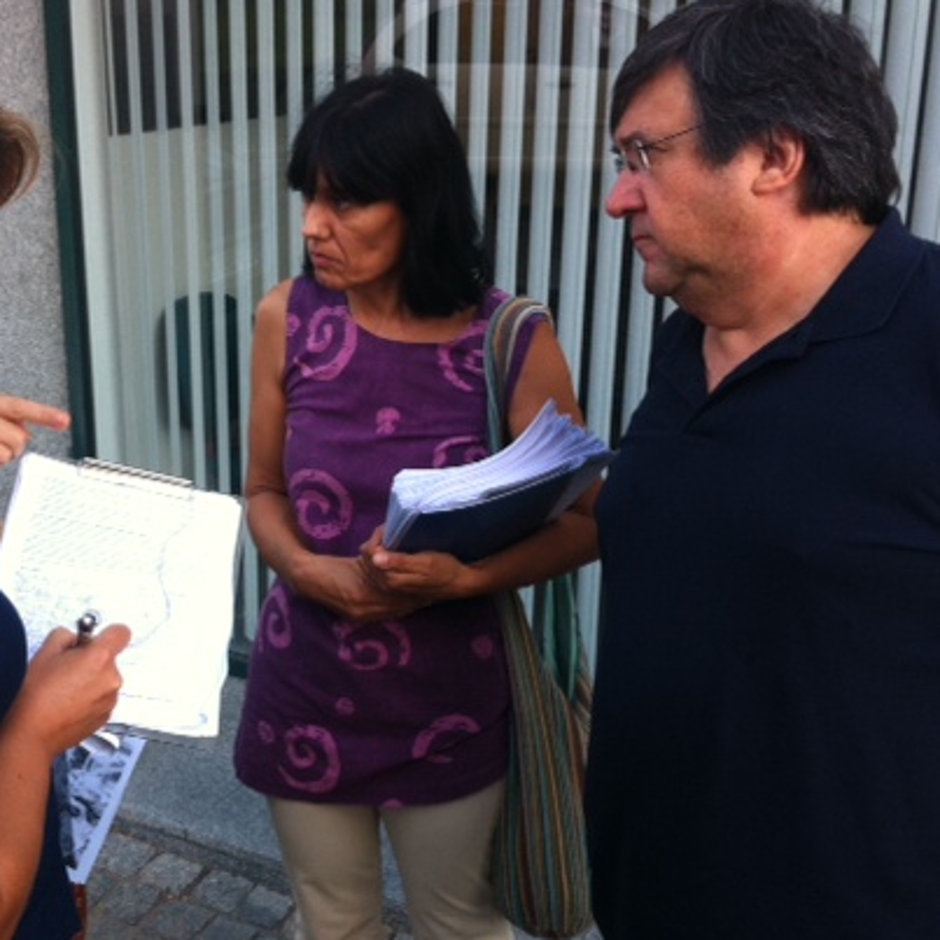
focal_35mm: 49
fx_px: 1505
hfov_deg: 34.5
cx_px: 338
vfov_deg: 34.7
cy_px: 513
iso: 80
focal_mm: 3.85
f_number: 2.8
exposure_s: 1/139
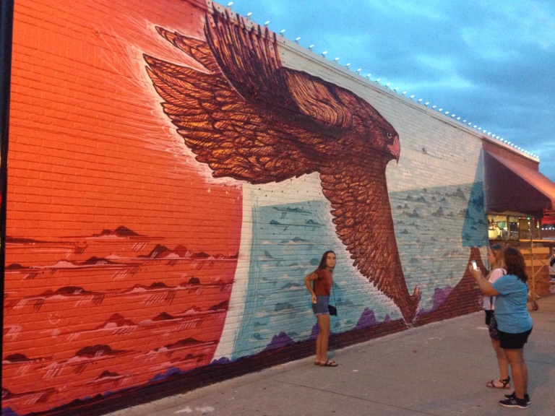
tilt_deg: +4.5
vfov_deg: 42.9
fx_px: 529
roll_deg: +1.0
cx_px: 278
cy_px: 208
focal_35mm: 33
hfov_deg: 55.4
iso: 400
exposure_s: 1/15
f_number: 2.4
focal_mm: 4.12
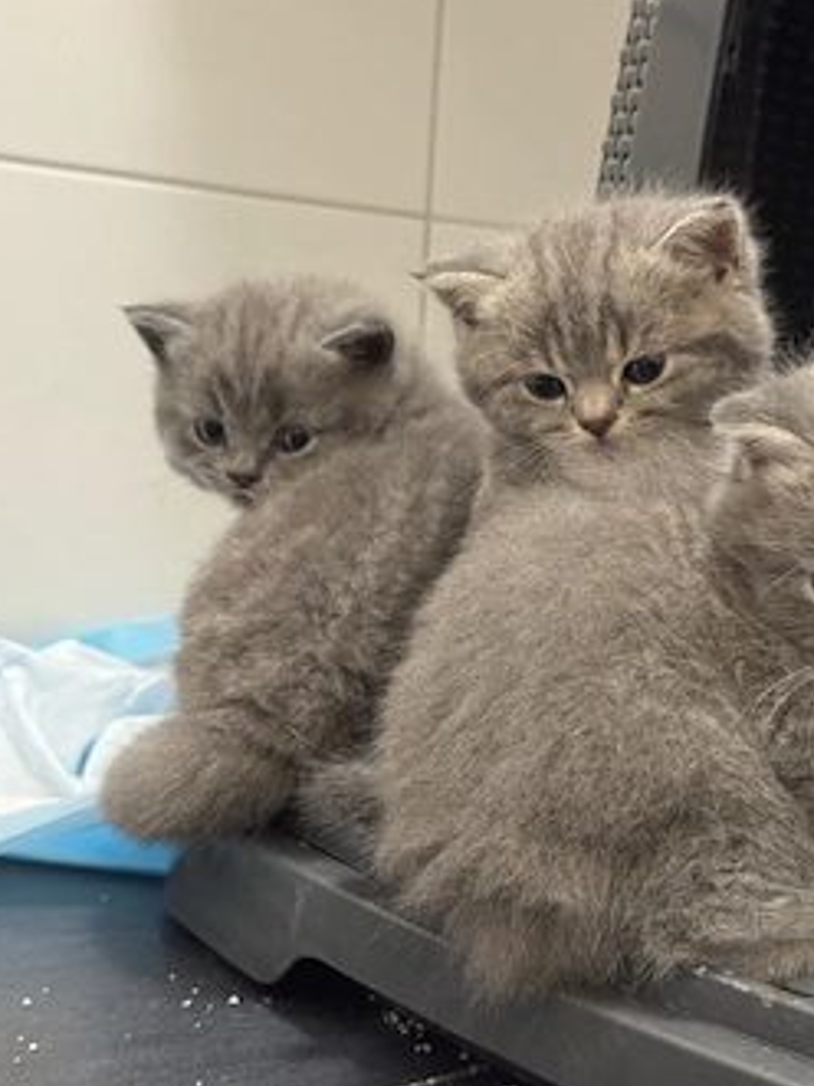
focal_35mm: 58
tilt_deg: -5.0
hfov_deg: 25.2
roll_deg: -3.6
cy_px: 535
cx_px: 473
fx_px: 1820
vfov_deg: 33.2
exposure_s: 1/33
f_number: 1.78
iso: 500
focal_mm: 6.76
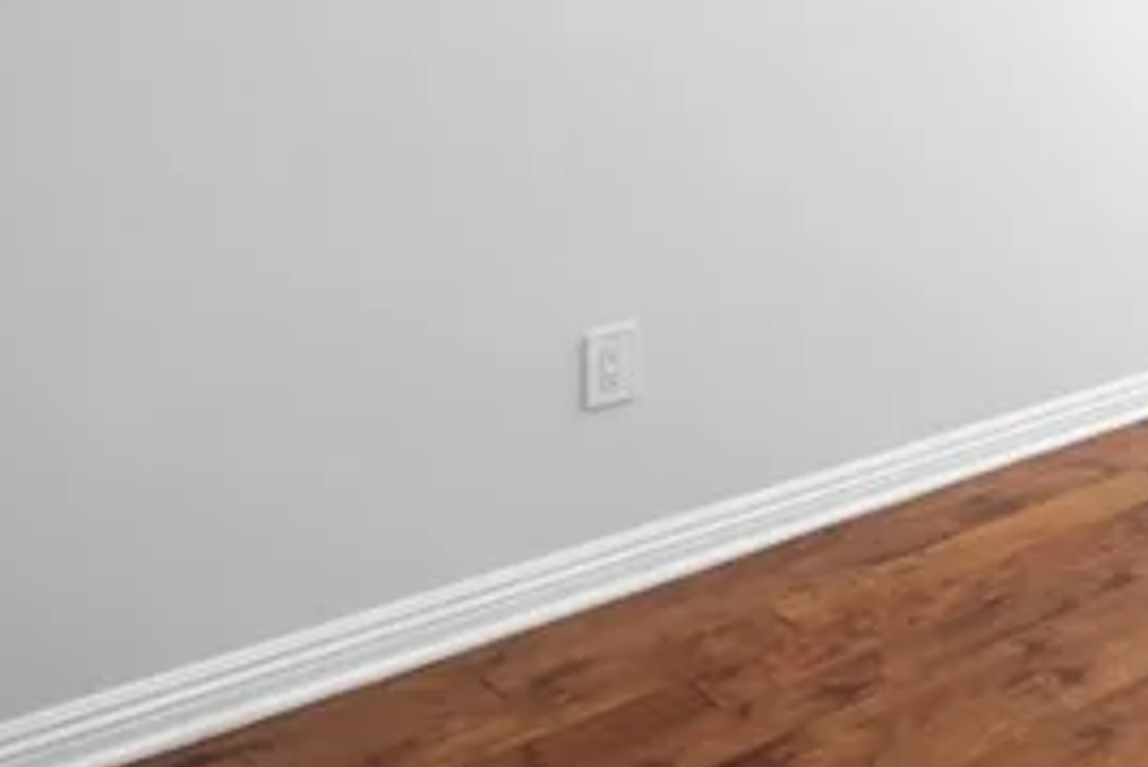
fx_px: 1500
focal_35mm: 47
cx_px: 1336
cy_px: -129
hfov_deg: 34.5
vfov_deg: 25.9
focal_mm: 15
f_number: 8
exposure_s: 1/13
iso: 125
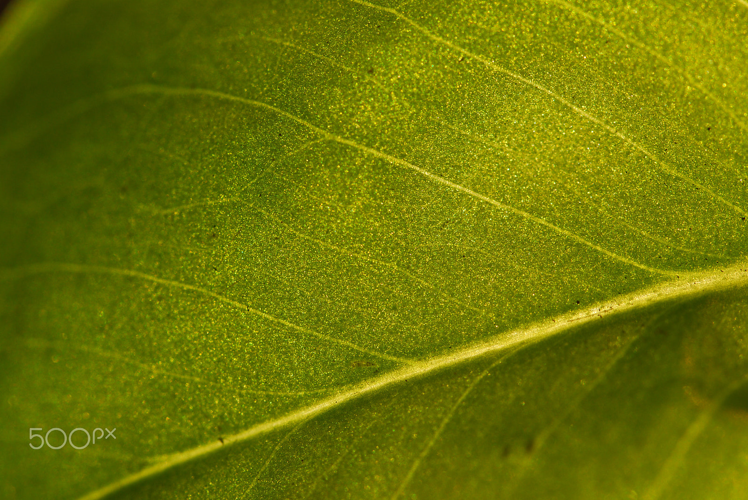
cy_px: 250
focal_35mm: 158
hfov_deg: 13.0
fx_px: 3276
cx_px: 374
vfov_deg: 8.7
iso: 100
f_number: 11
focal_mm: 105
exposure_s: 1/5
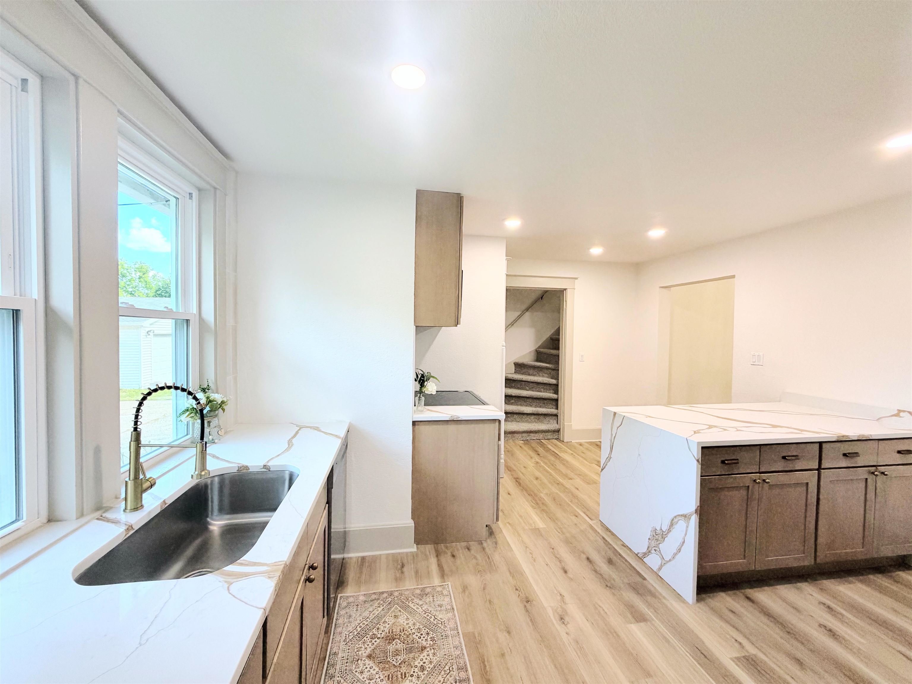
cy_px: 342
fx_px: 369
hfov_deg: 102.1
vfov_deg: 85.7
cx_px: 456
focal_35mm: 14
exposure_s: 1/120
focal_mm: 2.22
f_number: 2.2
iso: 200
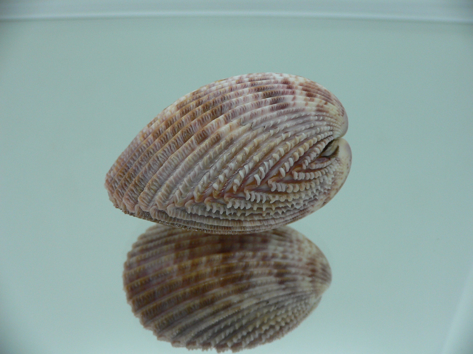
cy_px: 177
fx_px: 478
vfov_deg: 40.7
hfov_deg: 52.6
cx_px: 236
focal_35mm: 35
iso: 80
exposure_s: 1/60
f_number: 2.8
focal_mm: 4.6
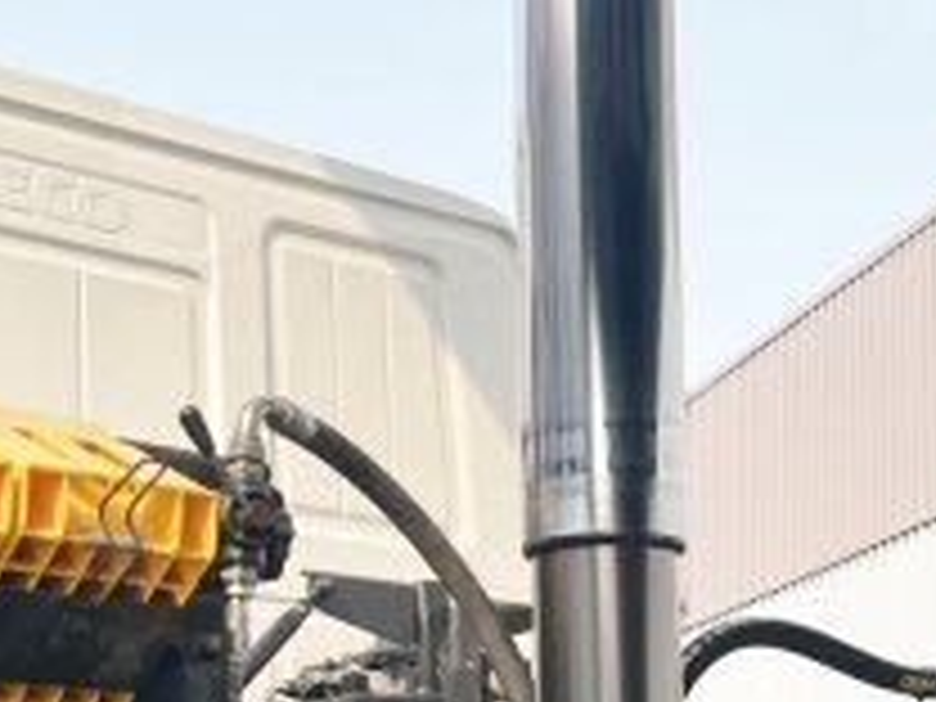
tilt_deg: +9.4
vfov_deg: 18.2
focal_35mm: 80
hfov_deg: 24.4
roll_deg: -0.5
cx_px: 423
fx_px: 2163
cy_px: 608
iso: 50
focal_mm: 5.7
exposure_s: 1/3257
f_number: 1.5
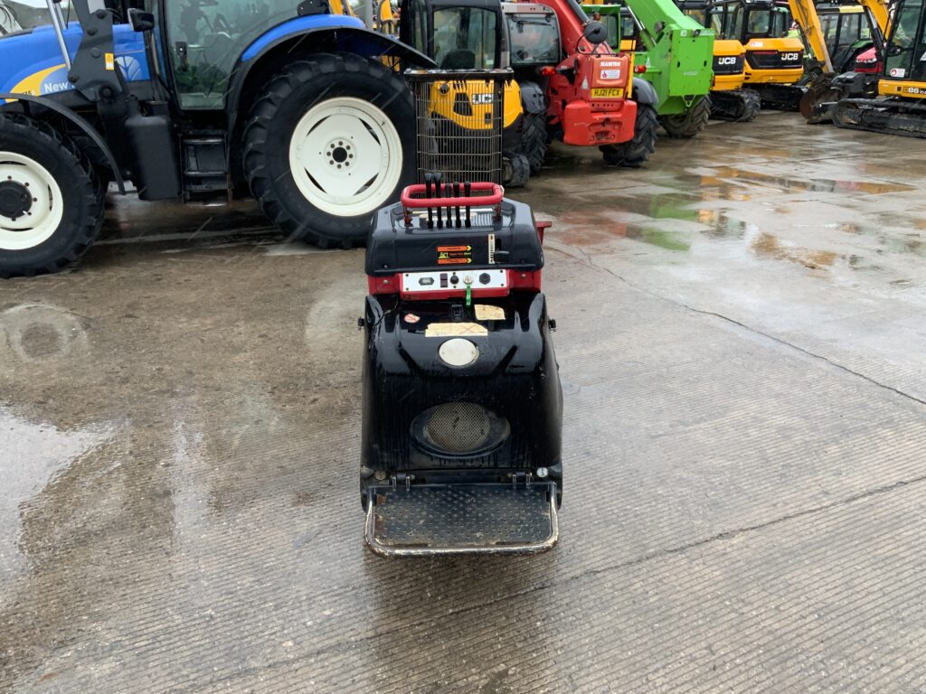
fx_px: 776
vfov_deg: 48.2
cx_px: 463
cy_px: 347
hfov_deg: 61.7
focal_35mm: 29
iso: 20
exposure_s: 1/122
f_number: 1.8
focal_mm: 3
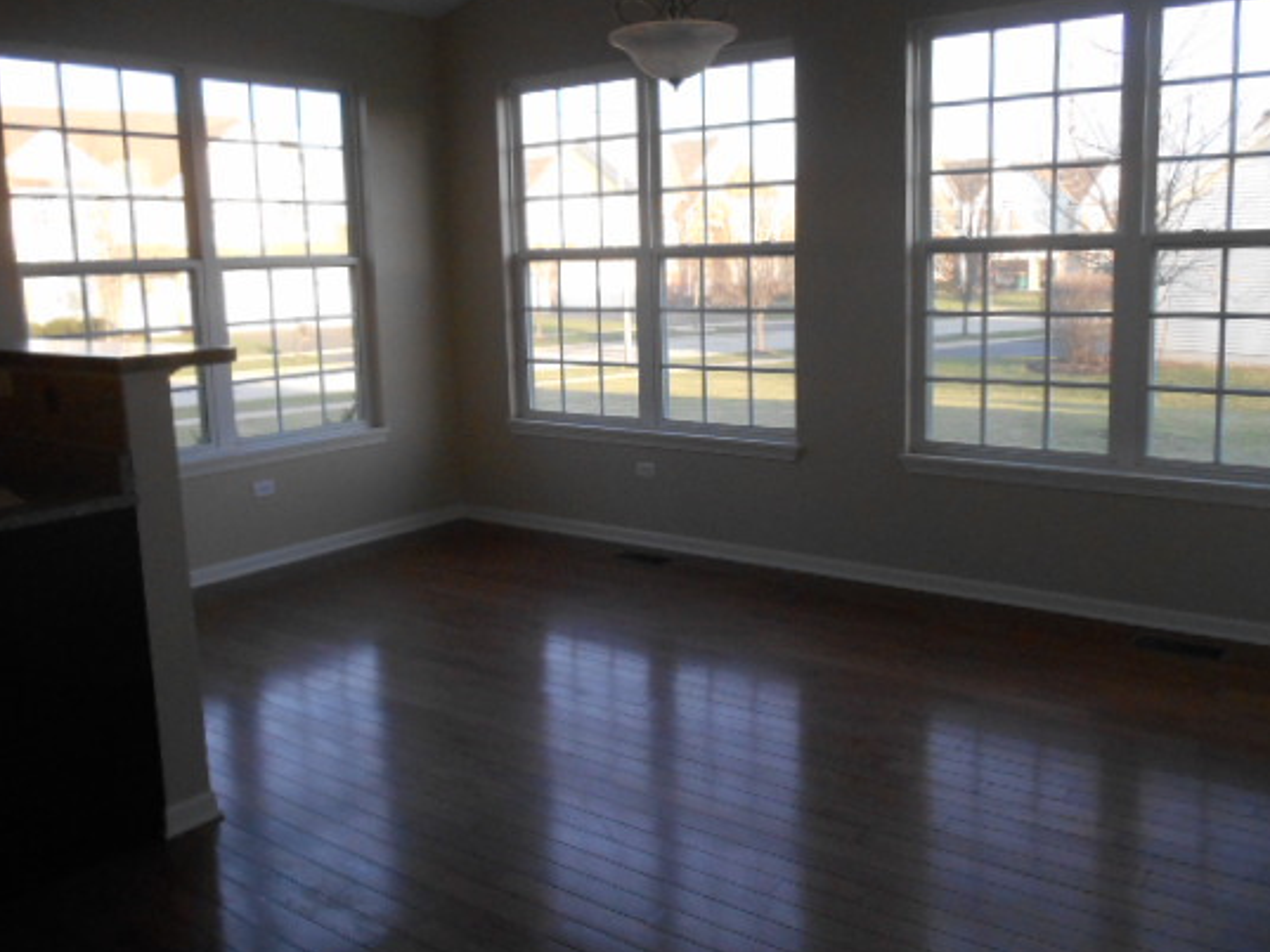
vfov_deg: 45.4
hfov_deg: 58.3
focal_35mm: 31
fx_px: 1138
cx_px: 681
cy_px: 437
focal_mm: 4.7
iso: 360
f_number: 3.4
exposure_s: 1/250
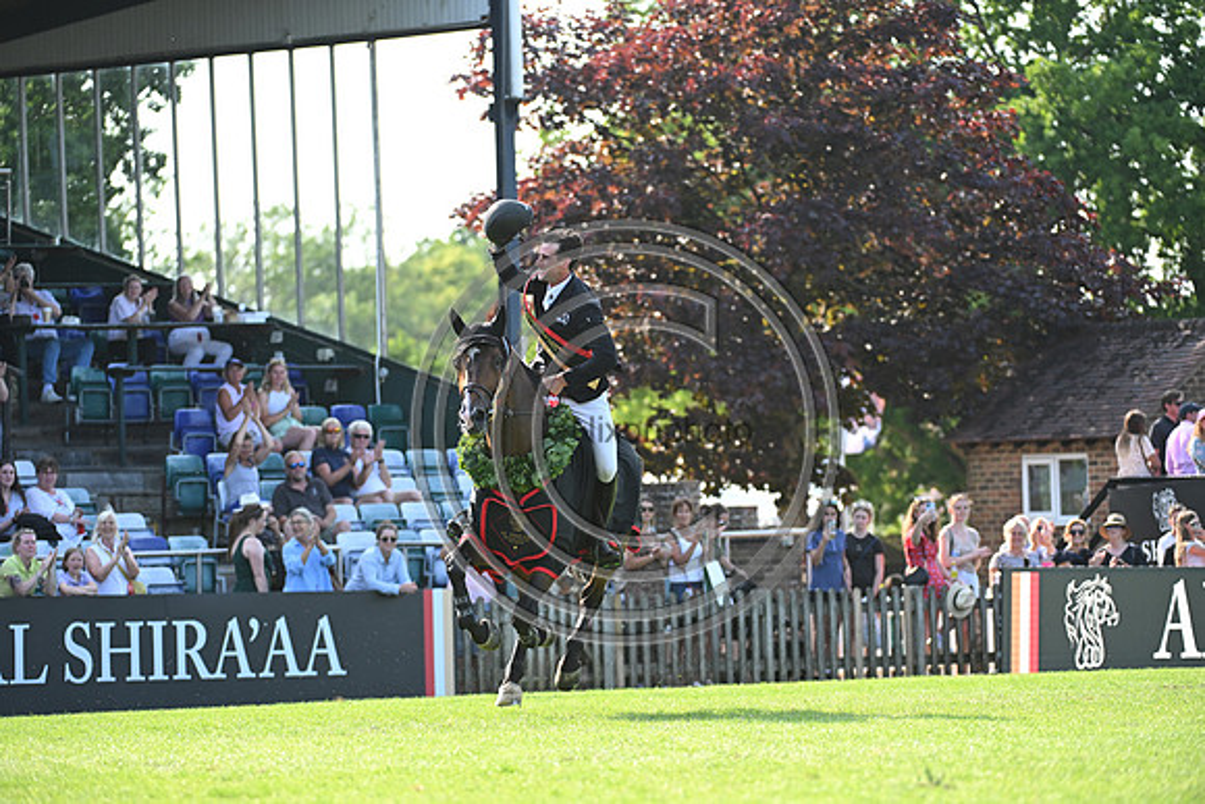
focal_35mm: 200
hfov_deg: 10.3
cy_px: 402
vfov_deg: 6.9
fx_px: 6696
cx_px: 602
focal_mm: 200
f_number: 4.5
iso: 900
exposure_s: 1/1250
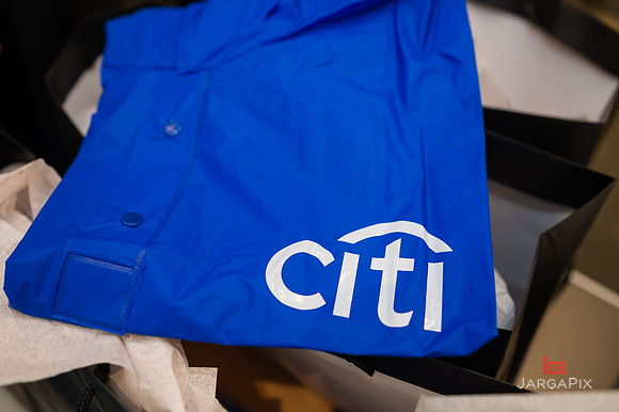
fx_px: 601
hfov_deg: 54.5
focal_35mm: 35
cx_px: 310
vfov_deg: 37.8
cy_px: 206
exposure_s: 1/200
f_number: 3.2
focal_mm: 35
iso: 400
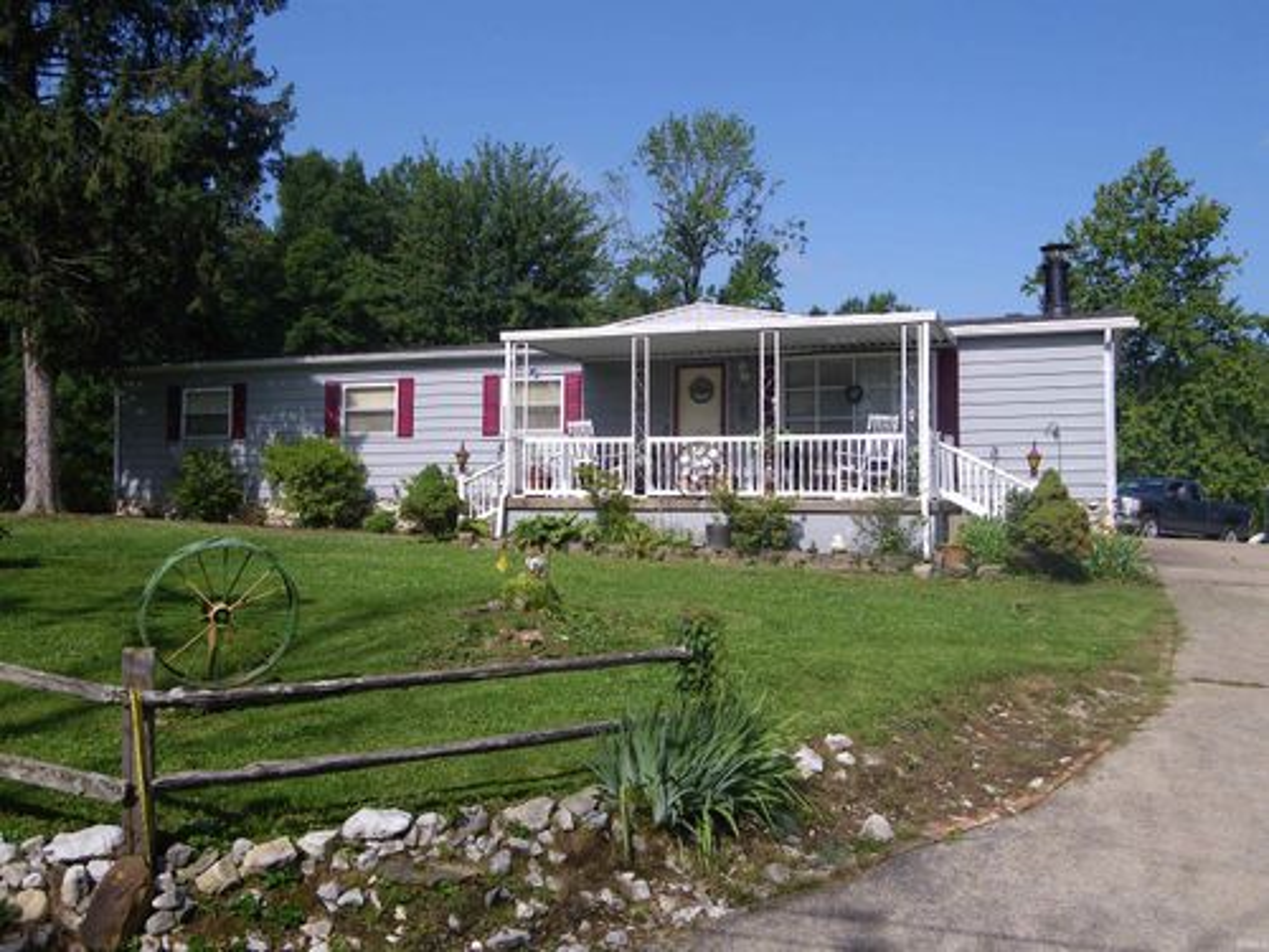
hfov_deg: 55.4
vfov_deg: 42.9
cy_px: 476
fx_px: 1210
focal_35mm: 33
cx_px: 634
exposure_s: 1/125
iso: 64
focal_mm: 5.8
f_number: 7.4
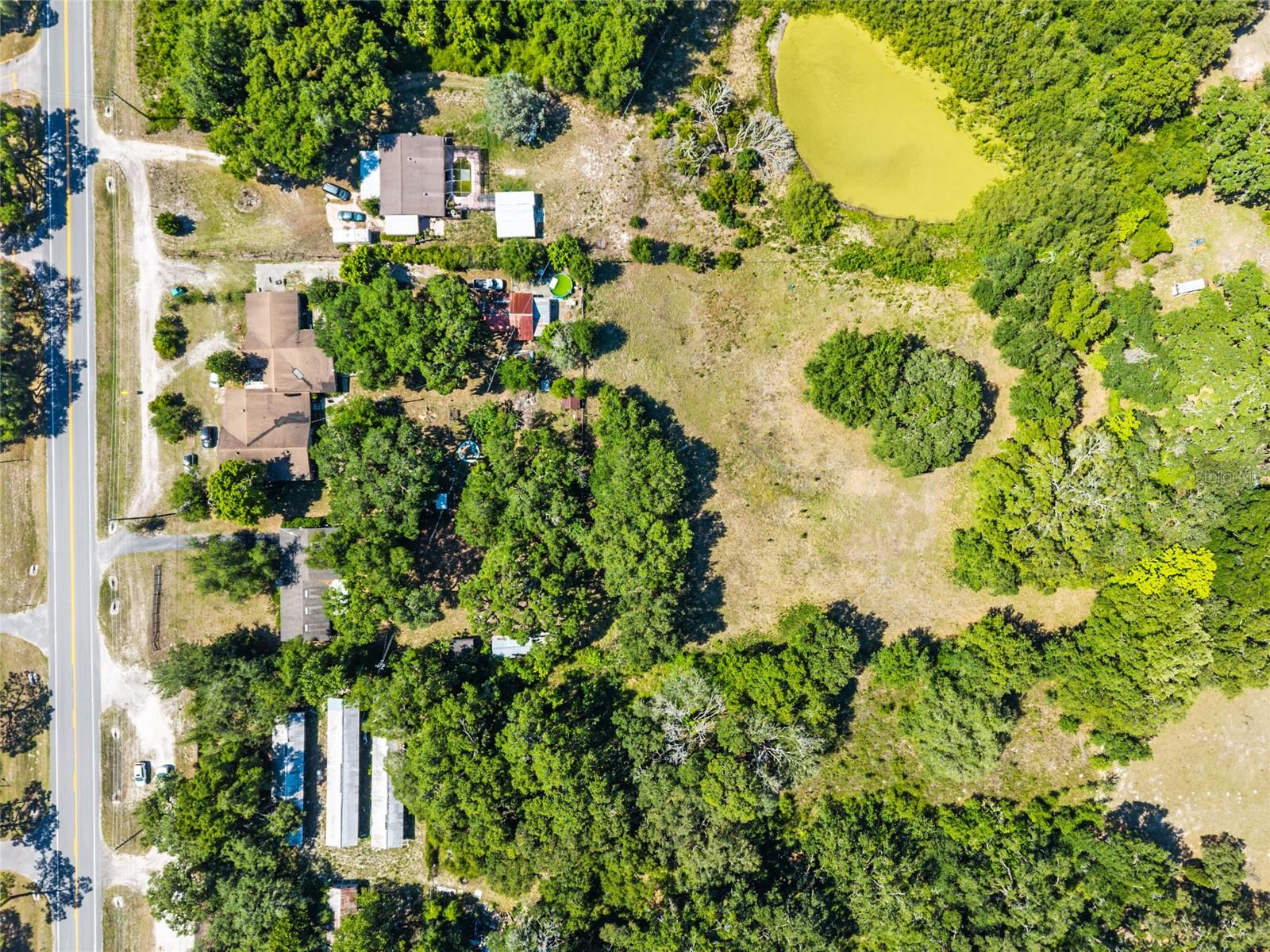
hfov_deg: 71.6
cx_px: 635
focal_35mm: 24
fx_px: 881
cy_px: 476
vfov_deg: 56.8
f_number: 1.8
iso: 110
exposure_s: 1/1500
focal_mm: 8.67
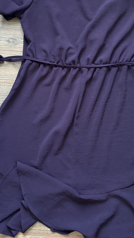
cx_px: 70
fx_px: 278
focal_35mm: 44
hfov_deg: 27.1
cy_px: 90
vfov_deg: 46.0
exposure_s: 1/60
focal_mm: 5.96
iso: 500
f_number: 1.6
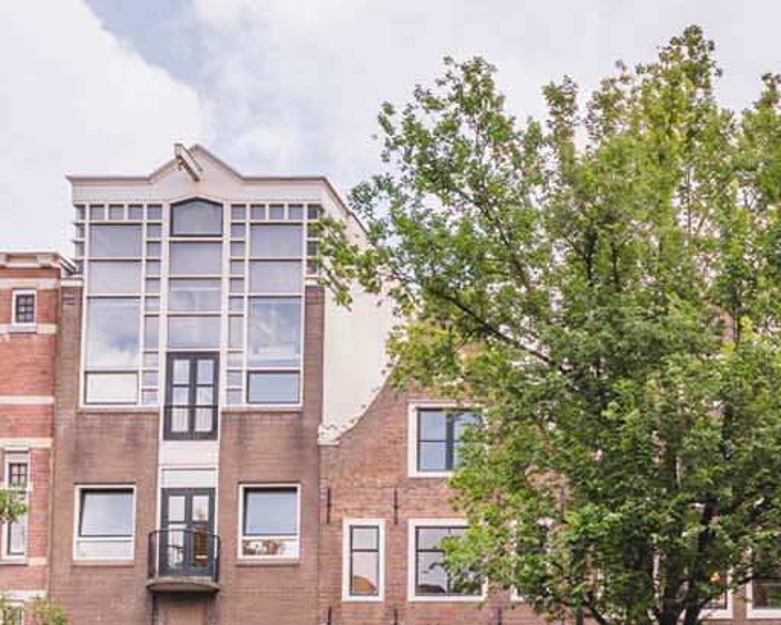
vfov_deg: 23.0
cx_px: 705
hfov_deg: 27.6
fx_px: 1526
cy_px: 457
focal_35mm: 66
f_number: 7.1
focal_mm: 24
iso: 100
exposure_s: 1/1250
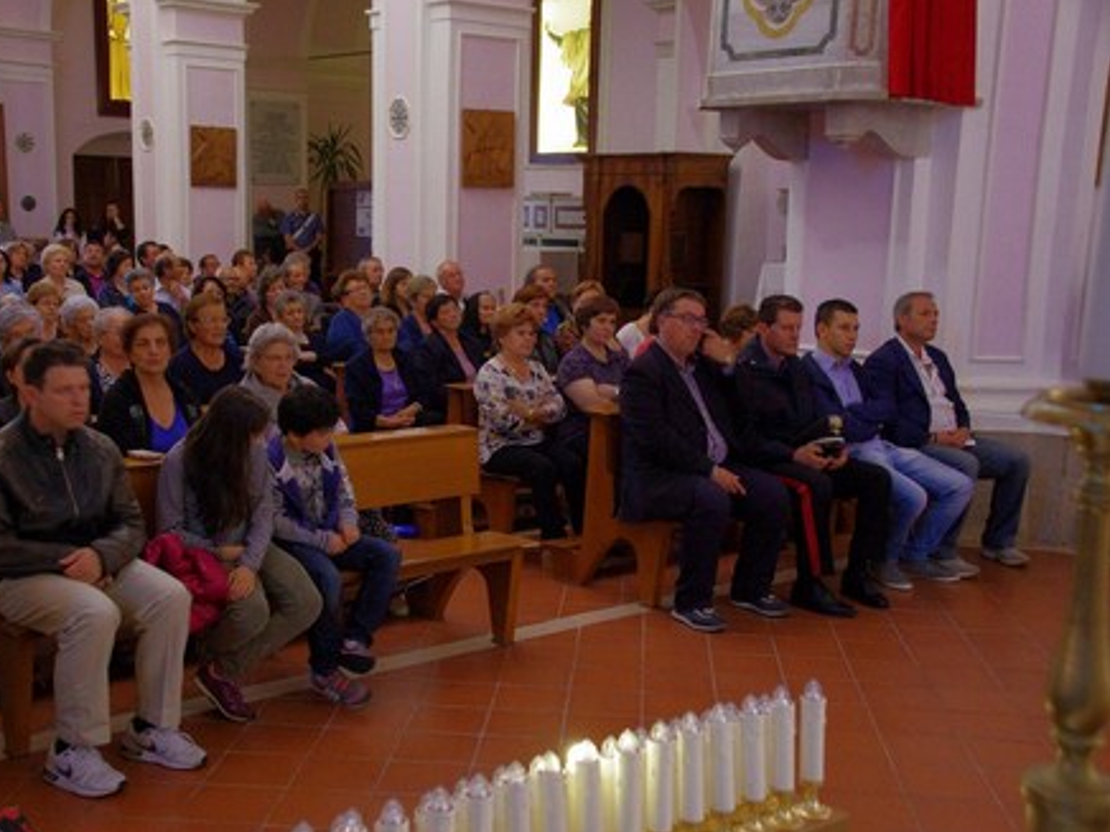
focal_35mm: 43
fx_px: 1379
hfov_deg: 43.7
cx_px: 476
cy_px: 413
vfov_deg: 33.6
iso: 3200
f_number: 6.3
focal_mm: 26
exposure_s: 1/15
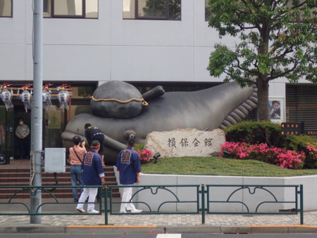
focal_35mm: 85
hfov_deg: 23.0
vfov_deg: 17.4
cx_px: 158
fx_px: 779
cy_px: 119
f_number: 4.5
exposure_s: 1/320
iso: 200
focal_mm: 15.41
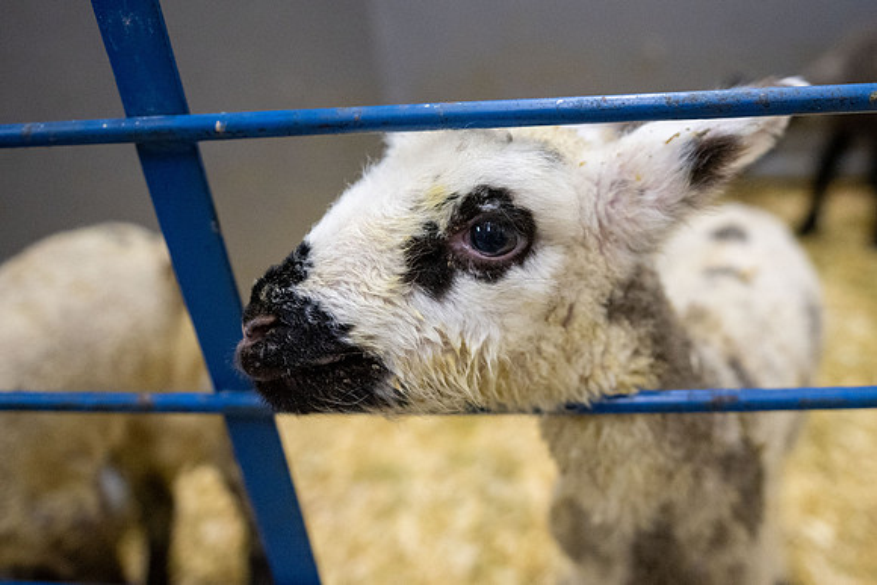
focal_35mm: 35
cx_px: 554
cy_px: 262
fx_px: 864
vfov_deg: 37.4
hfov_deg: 53.2
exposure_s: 1/500
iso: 6400
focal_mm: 27
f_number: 2.8
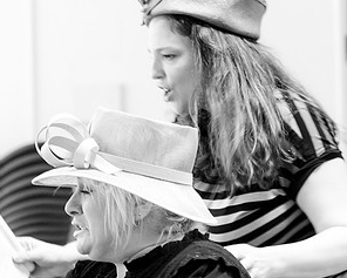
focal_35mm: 191
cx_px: 230
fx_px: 1962
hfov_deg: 10.1
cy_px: 152
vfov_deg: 8.1
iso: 1000
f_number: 2.8
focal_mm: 70
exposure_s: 1/50
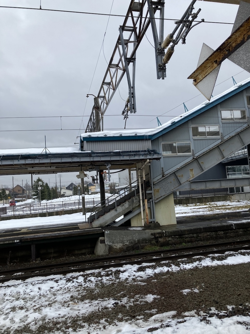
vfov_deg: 63.4
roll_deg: +3.6
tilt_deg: +8.2
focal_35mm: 28
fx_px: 270
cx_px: 125
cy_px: 167
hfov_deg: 49.7
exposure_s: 1/270
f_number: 1.8
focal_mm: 3.99
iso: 20
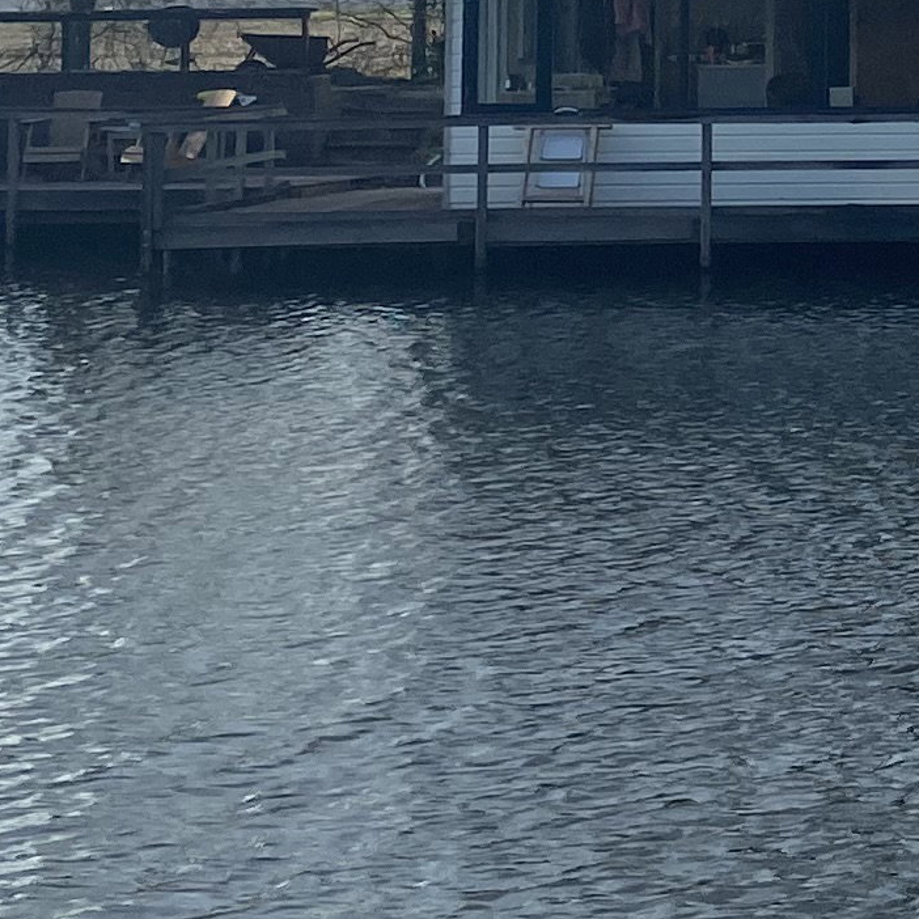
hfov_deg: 12.7
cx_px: 1232
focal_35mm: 132
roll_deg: -0.1
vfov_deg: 12.8
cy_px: -301
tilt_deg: +4.4
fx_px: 3965
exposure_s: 1/2268
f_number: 1.8
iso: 32
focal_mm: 4.25
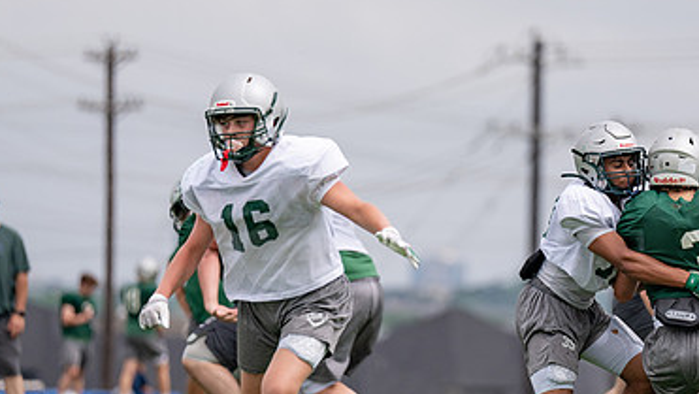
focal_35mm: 356
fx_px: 6601
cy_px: 256
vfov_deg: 3.4
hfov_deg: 6.1
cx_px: 524
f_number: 2.8
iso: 200
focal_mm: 200
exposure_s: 1/4000
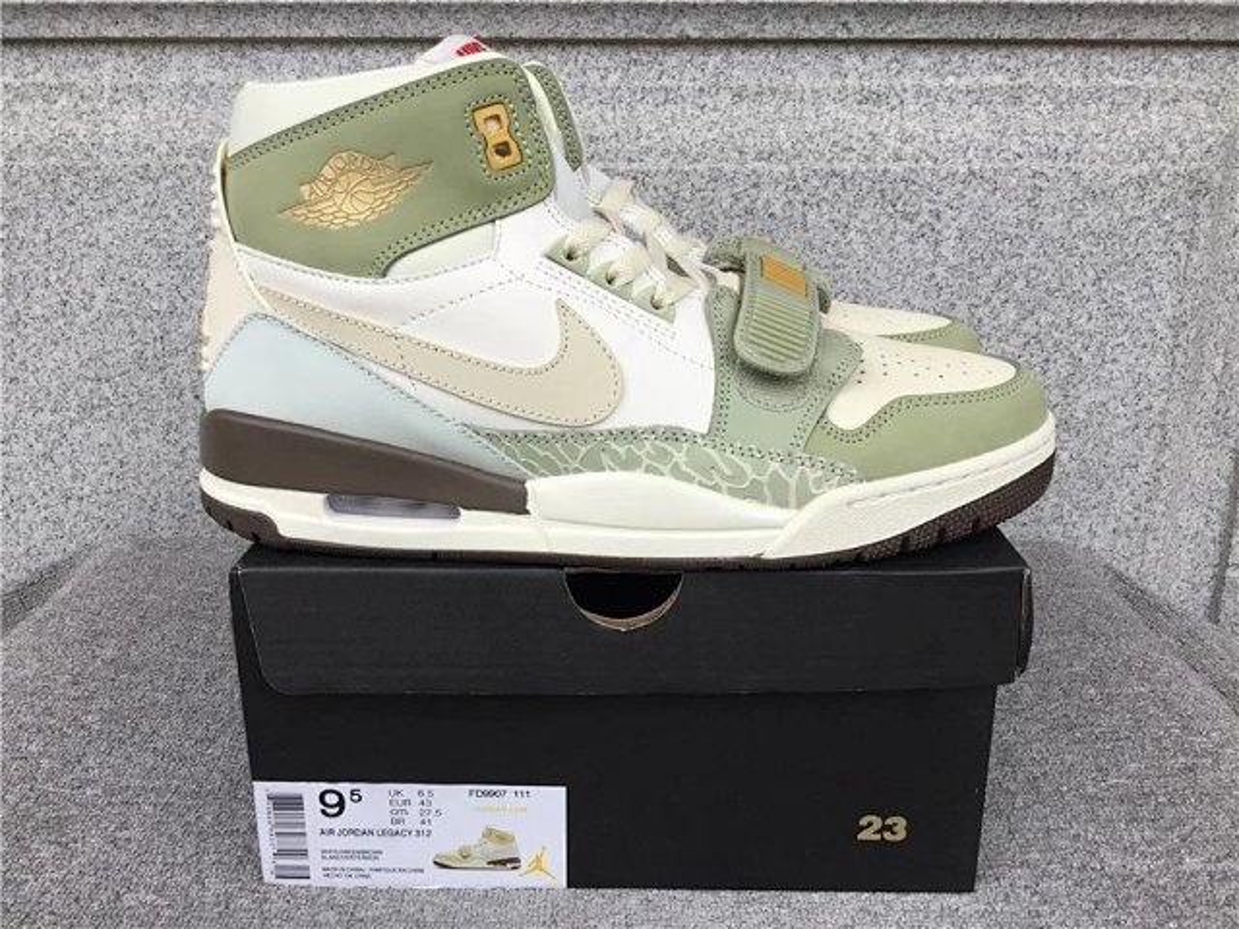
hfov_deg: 58.4
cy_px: 464
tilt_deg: -17.6
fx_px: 1110
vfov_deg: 45.4
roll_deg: +0.3
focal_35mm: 31
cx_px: 620
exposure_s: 1/100
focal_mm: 3.3
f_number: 2.4
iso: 25
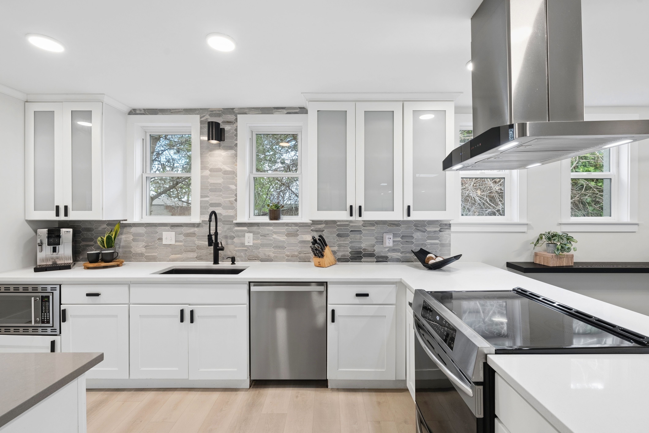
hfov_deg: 96.7
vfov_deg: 73.8
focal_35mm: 16
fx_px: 289
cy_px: 216
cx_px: 324
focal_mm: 16
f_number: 9
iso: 500
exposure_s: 1/25
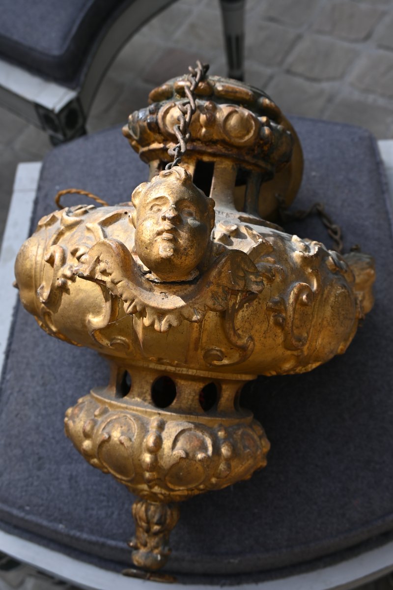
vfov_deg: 49.6
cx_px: 196
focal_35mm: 39
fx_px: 639
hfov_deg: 34.2
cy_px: 295
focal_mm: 26
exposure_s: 1/320
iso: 100
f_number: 6.3
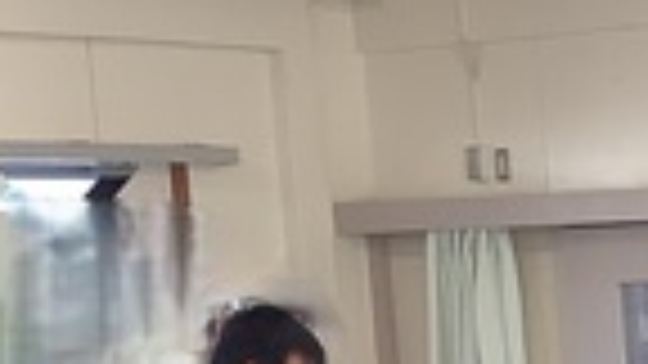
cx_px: 1278
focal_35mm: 150
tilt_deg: -8.3
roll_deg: +2.8
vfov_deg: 7.8
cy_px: 670
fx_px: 2577
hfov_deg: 12.6
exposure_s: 1/120
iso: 80
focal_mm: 3.3
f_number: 2.4
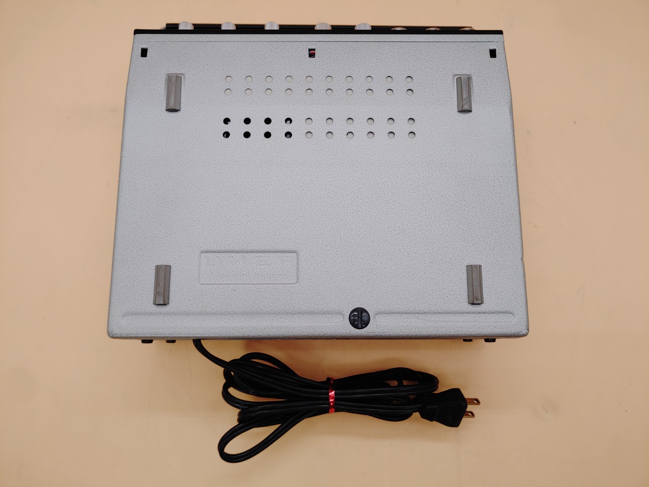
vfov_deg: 53.1
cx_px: 324
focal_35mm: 26
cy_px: 244
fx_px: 487
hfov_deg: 67.3
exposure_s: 1/116
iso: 50
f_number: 1.8
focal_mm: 4.36
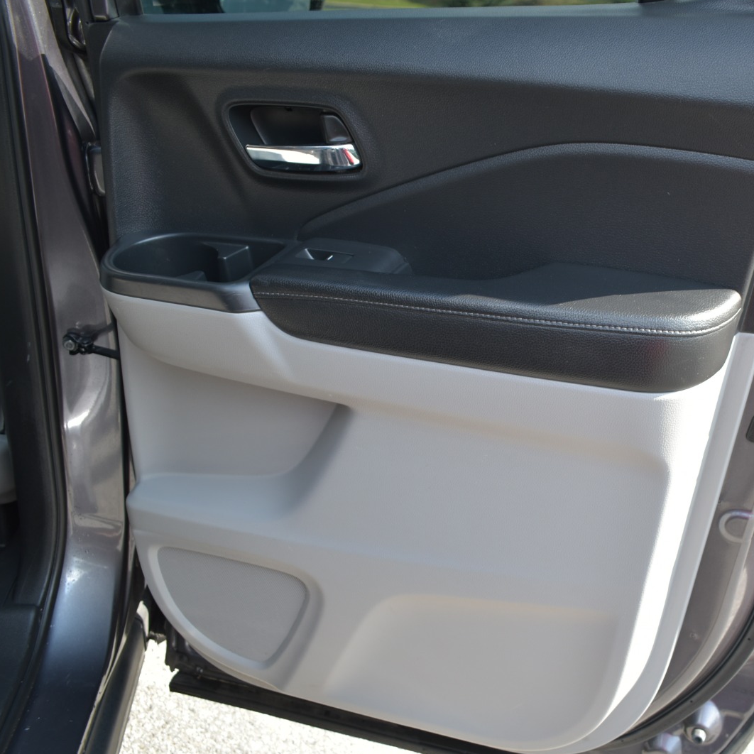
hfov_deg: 46.4
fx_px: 863
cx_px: 512
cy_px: 373
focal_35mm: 35
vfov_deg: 47.2
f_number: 3.5
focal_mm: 18
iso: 100
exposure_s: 1/100
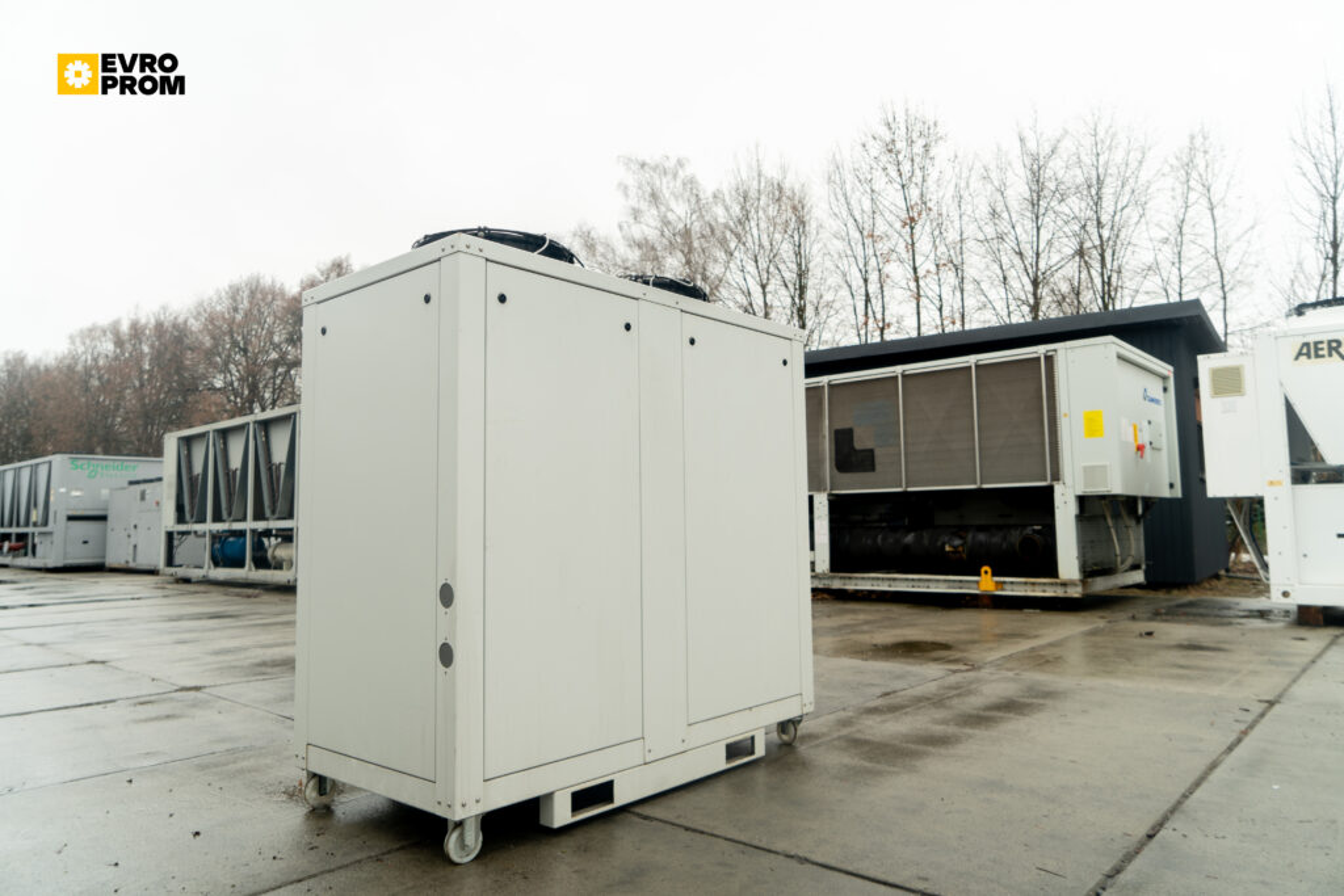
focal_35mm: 24
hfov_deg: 73.7
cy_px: 448
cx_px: 672
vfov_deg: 53.1
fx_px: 896
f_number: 4.5
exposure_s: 1/80
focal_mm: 24
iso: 100
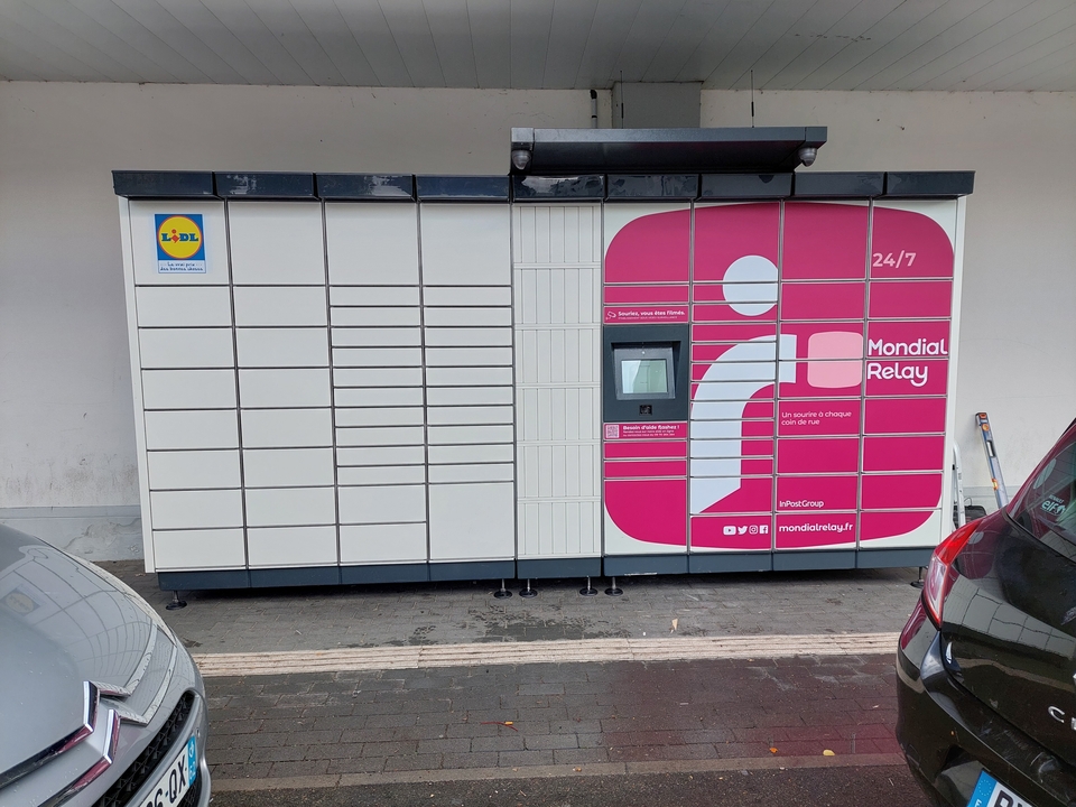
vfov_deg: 56.8
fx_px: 746
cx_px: 538
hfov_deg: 71.6
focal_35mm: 24
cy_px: 404
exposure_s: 1/718
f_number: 1.8
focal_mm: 5.23
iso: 40
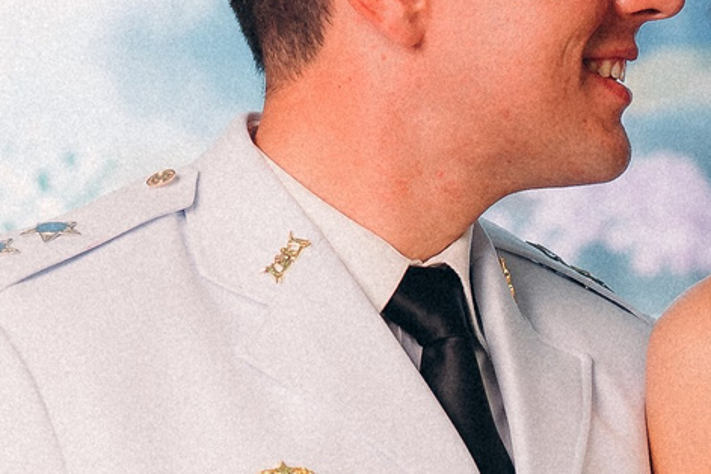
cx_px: 729
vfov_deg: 6.9
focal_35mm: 200
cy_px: 389
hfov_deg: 10.2
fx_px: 3950
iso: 320
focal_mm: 36
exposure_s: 1/640
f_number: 2.8
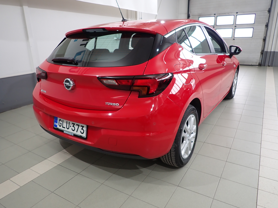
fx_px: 201
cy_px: 104
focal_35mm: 25
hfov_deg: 69.4
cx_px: 139
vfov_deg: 54.9
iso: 125
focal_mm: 4.5
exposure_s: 1/60
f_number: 2
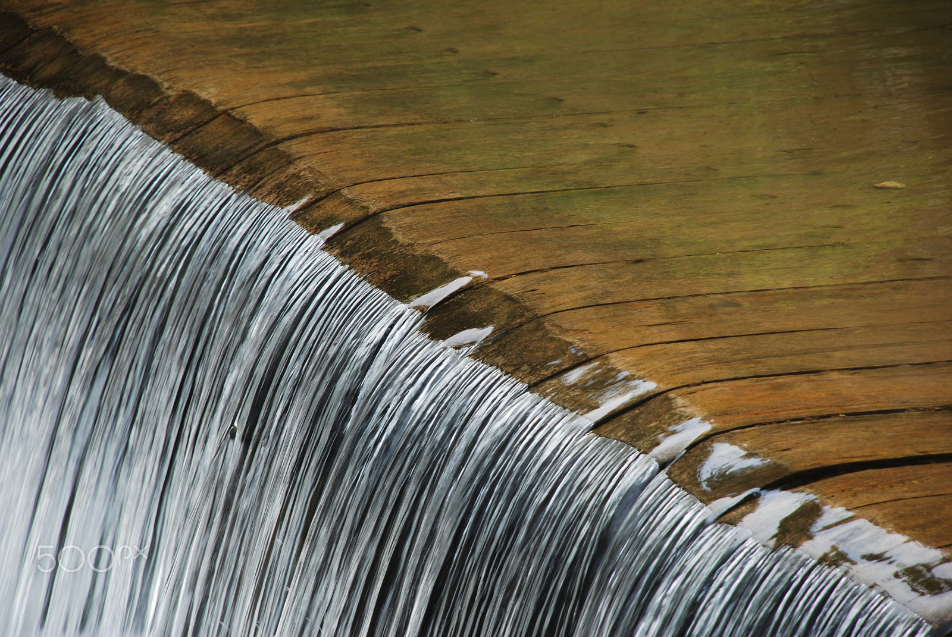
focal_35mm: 202
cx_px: 476
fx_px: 5361
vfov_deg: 6.8
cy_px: 318
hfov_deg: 10.1
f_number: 5.6
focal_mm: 135
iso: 100
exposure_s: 1/80
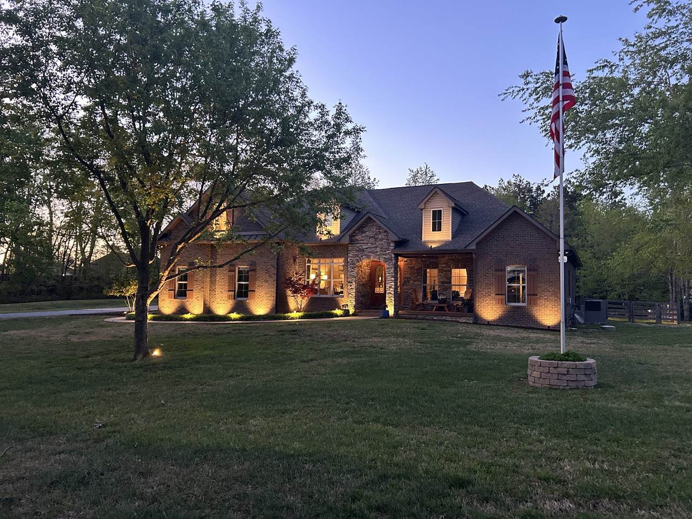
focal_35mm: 26
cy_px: 260
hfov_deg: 67.3
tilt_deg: +2.8
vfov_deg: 53.1
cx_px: 346
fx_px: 520
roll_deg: -0.4
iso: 1000
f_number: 1.5
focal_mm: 5.7
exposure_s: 1/24
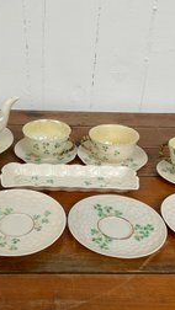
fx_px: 354
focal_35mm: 43
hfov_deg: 27.5
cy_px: 156
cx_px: 55
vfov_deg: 47.3
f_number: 1.8
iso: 20
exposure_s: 1/122
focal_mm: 3
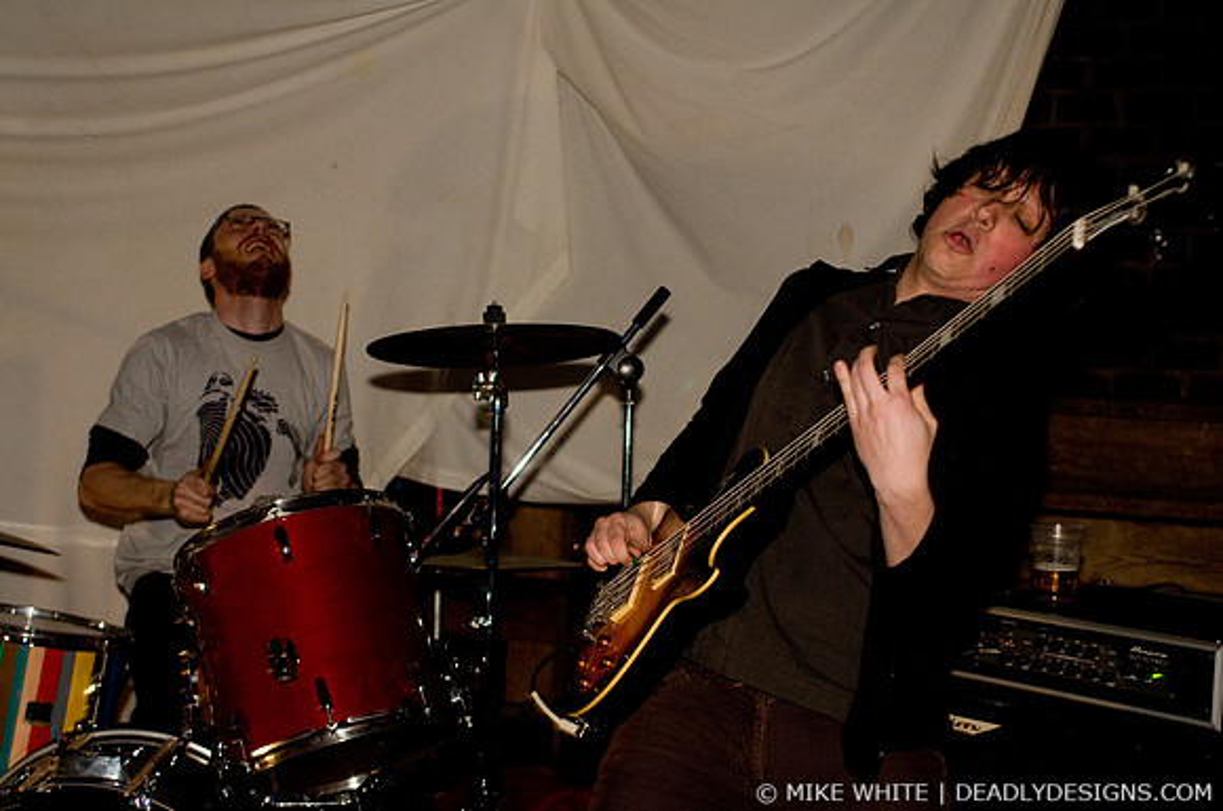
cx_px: 612
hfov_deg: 37.9
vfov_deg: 25.7
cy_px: 406
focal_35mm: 52
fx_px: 1781
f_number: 2.8
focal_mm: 35
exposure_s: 1/60
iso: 1000
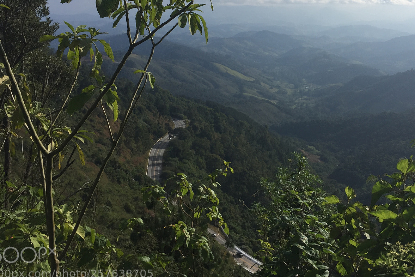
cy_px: 90
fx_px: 473
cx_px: 251
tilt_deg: -10.8
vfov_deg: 32.3
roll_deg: -1.6
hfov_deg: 47.1
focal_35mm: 41
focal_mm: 4.15
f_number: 2.2
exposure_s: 1/3049
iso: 32
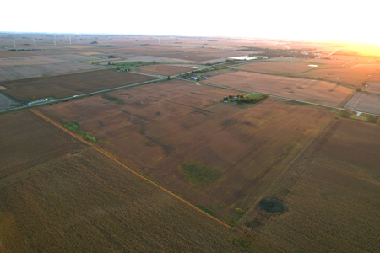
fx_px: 232
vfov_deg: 57.2
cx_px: 190
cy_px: 126
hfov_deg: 78.6
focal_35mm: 22
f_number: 2.8
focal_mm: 8.38
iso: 100
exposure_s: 1/160
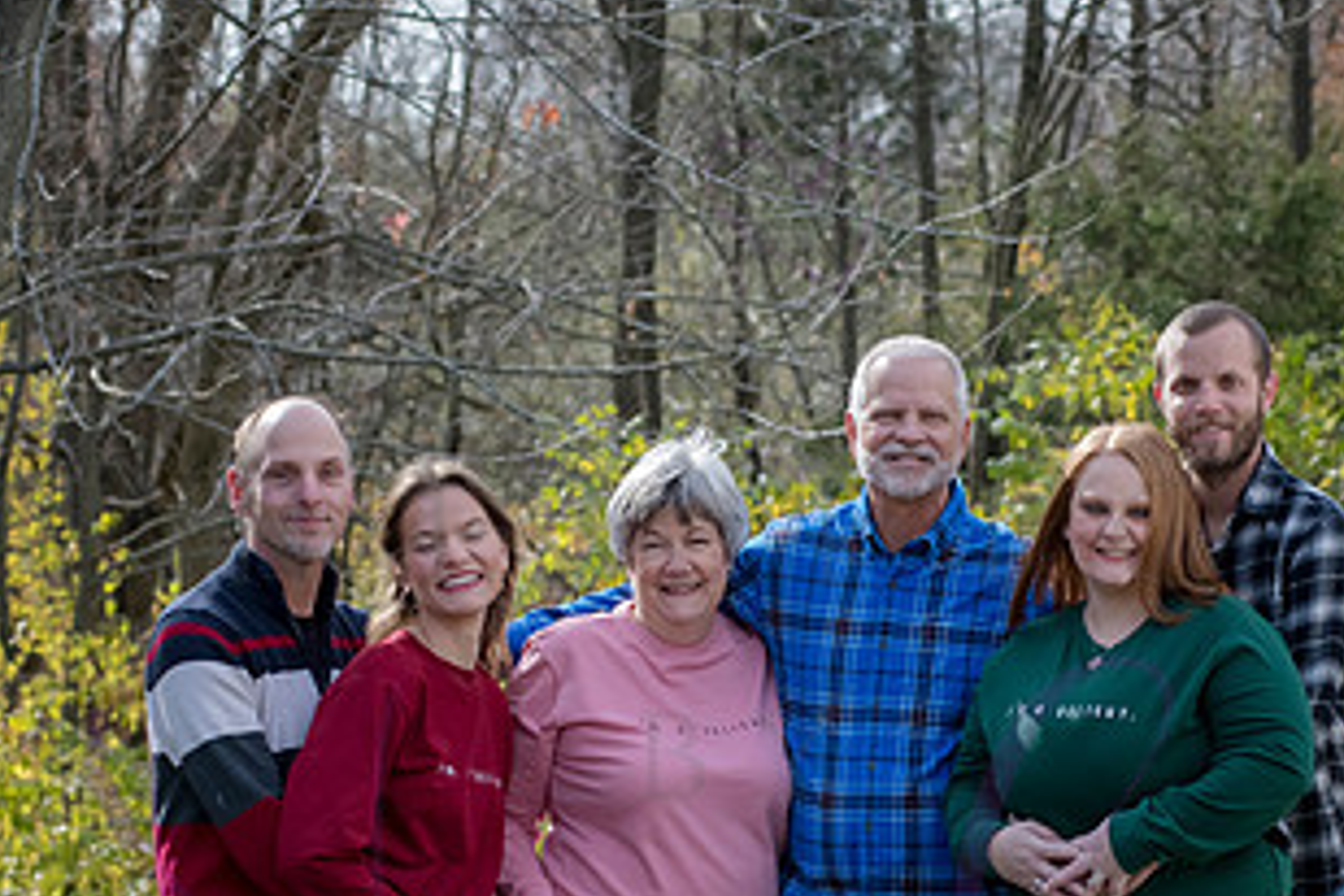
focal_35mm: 150
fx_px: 5600
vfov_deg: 9.1
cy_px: 746
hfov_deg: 13.7
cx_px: 818
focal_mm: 80
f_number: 5
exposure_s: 1/800
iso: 400
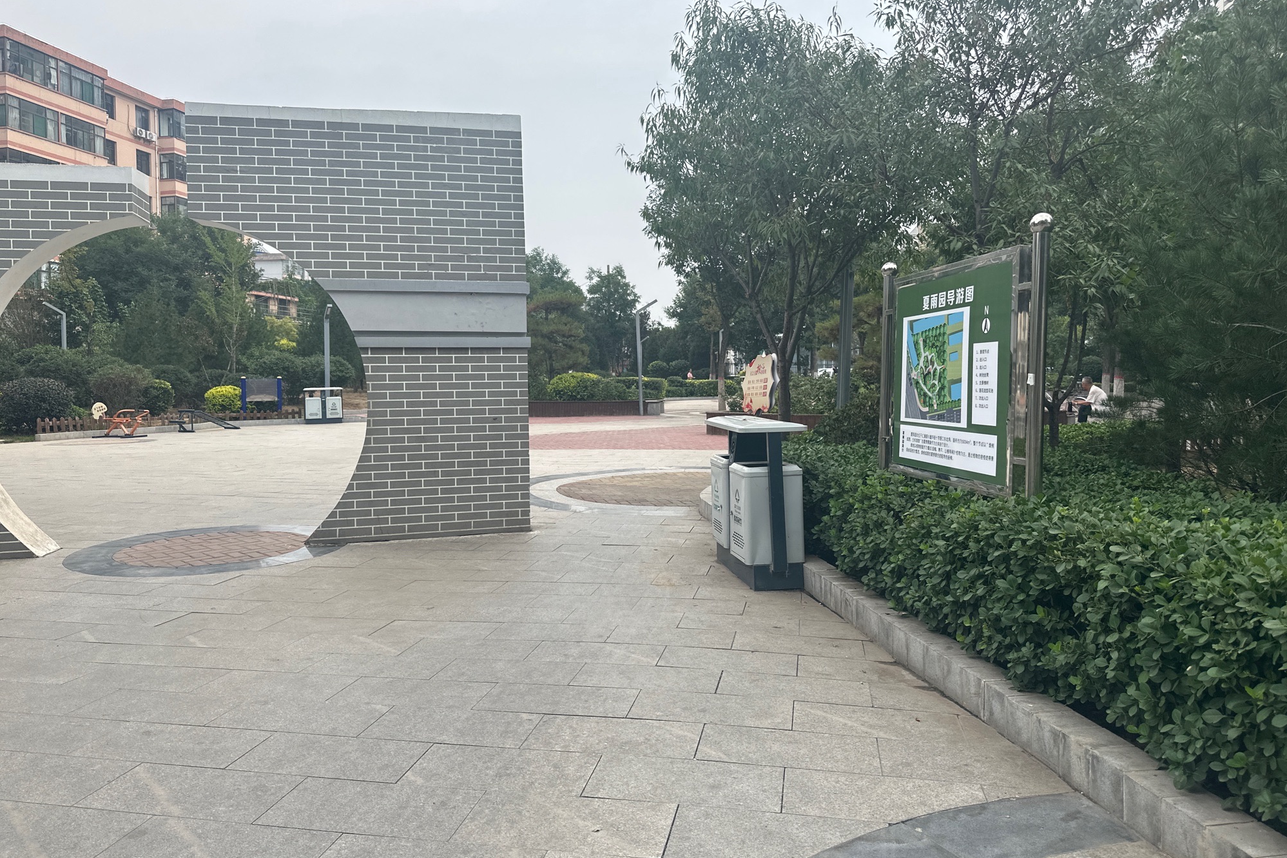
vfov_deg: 51.2
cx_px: 644
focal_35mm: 25
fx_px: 894
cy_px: 393
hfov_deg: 71.5
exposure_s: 1/2353
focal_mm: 6.86
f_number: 1.78
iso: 80
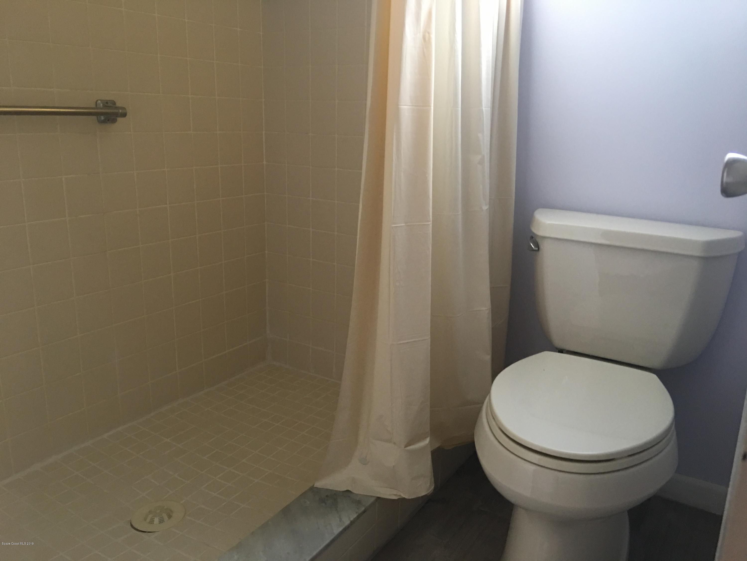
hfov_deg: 61.7
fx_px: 626
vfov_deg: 48.2
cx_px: 374
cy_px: 280
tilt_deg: -13.2
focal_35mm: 29
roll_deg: -1.7
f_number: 2.2
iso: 80
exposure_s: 1/15
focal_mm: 4.15
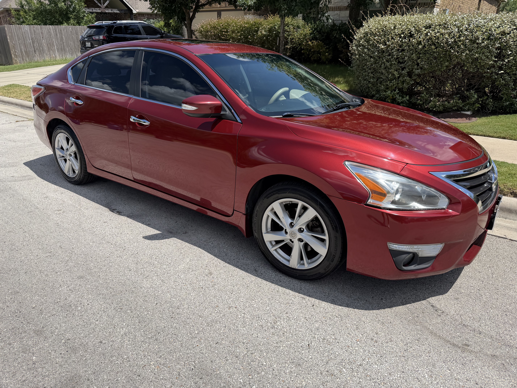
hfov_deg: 71.6
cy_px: 194
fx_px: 358
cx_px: 258
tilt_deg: -23.7
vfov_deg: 56.8
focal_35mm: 24
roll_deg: -0.1
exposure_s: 1/5714
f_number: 1.78
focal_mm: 6.76
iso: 80
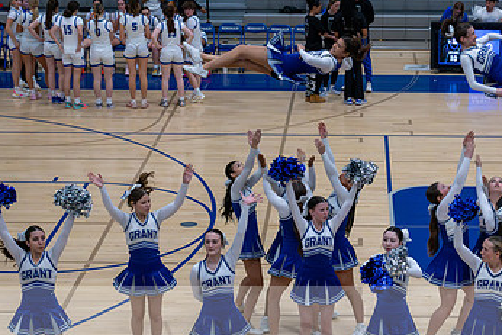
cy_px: 196
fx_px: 1423
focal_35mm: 102
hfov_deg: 19.9
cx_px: 342
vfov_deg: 13.4
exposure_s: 1/500
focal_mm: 41
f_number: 6.3
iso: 8000
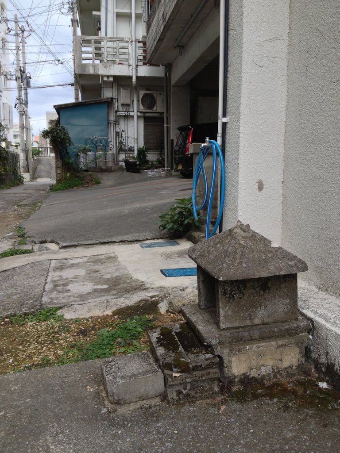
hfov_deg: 40.7
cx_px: 170
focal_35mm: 35
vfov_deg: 52.6
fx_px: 458
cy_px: 226
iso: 50
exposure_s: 1/184
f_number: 2.4
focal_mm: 4.28
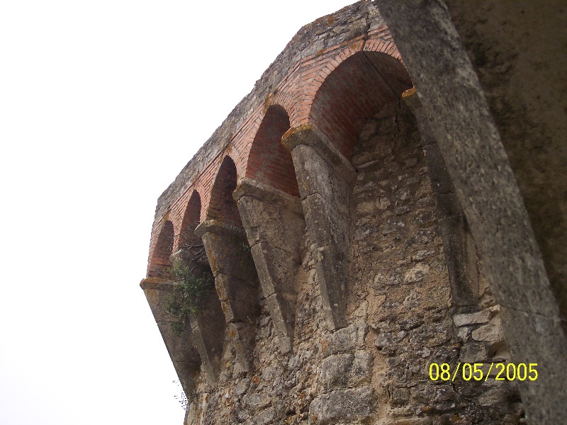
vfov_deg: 37.7
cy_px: 212
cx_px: 284
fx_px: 622
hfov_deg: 49.0
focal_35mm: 38
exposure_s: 1/30
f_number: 2.8
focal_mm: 8
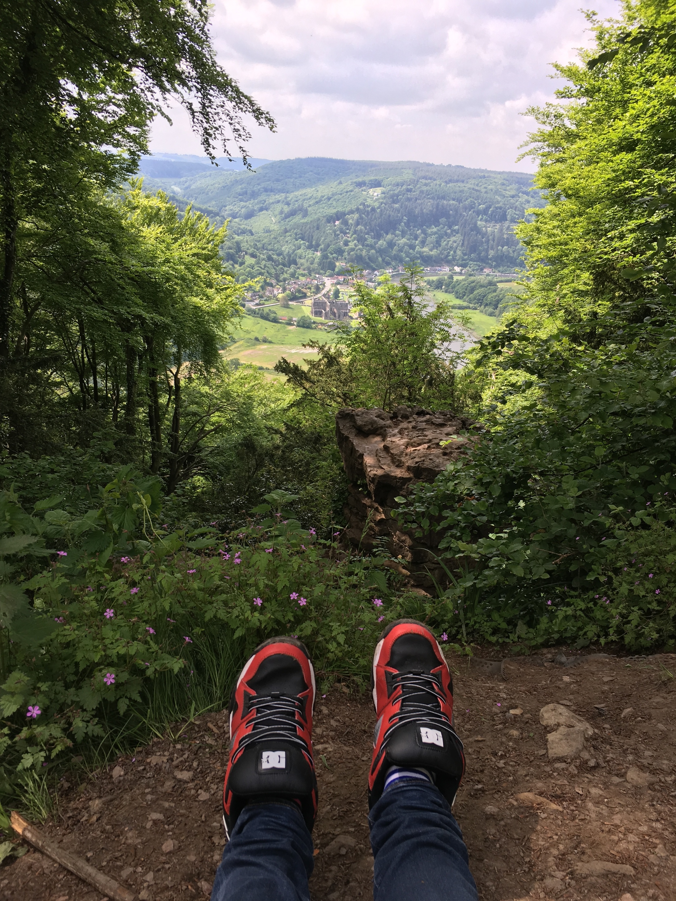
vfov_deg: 61.7
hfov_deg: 48.2
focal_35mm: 29
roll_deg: -5.1
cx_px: 338
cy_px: 450
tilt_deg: -20.2
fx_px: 755
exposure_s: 1/553
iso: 25
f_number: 2.2
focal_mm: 4.15
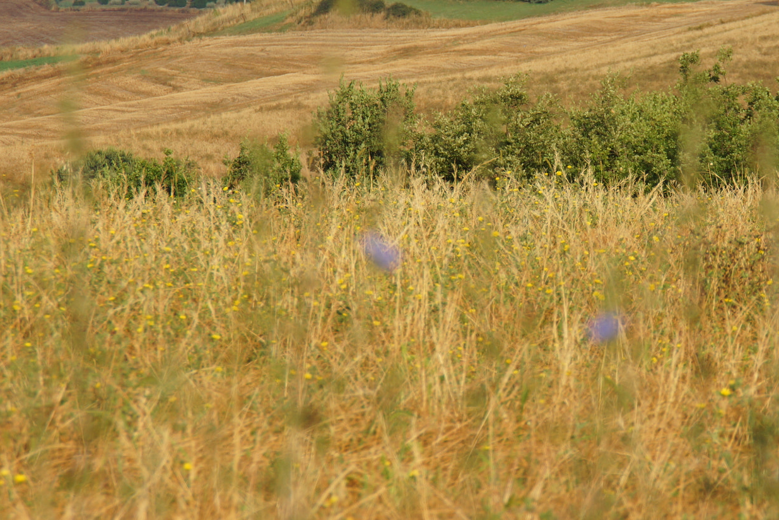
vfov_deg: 4.1
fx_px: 7271
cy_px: 134
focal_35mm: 336
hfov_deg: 6.1
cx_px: 547
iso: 100
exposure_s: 1/250
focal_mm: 135
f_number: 8
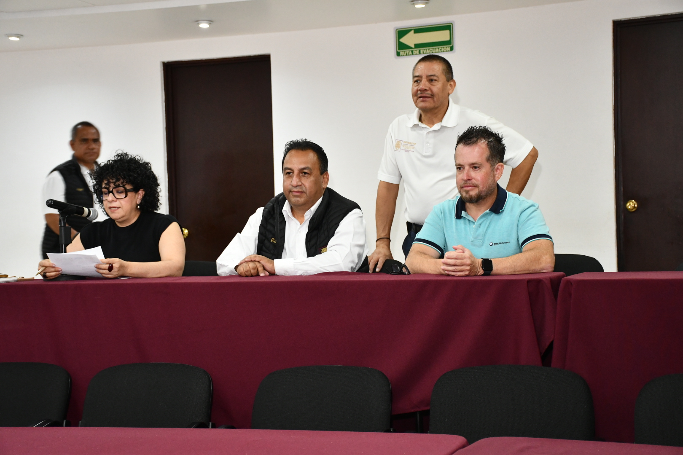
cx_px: 342
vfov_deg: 20.3
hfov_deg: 30.1
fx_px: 1271
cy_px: 228
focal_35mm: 67
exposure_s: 1/60
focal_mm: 45
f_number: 4.5
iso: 1600
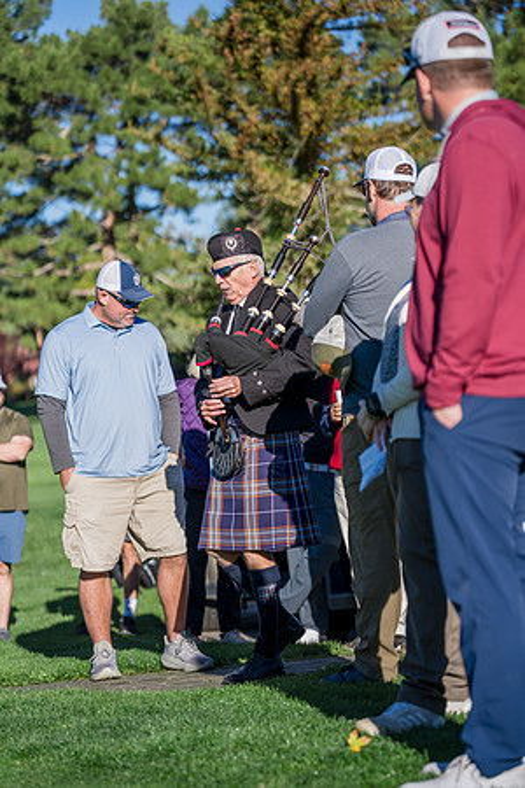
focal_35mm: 99
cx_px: 262
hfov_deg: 13.8
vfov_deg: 20.5
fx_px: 2174
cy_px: 394
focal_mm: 99.4
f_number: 2.8
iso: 400
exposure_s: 1/6400
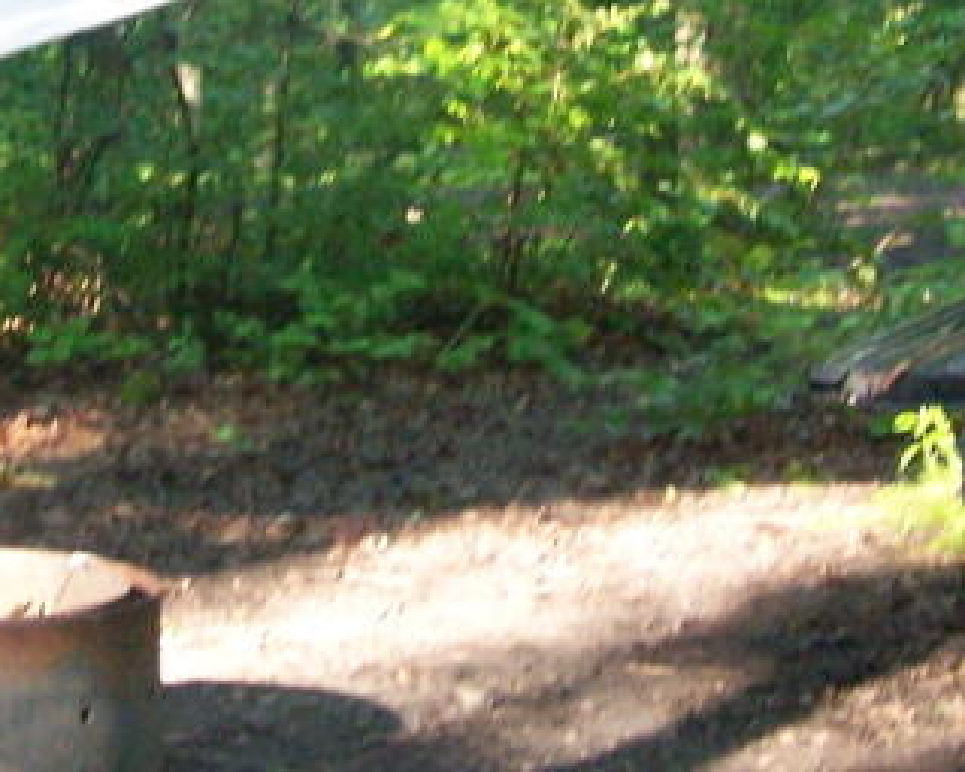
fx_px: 3398
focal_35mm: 119
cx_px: 411
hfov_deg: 16.2
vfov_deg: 12.8
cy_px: 45
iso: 400
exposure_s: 1/80
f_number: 2.8
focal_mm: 6.3
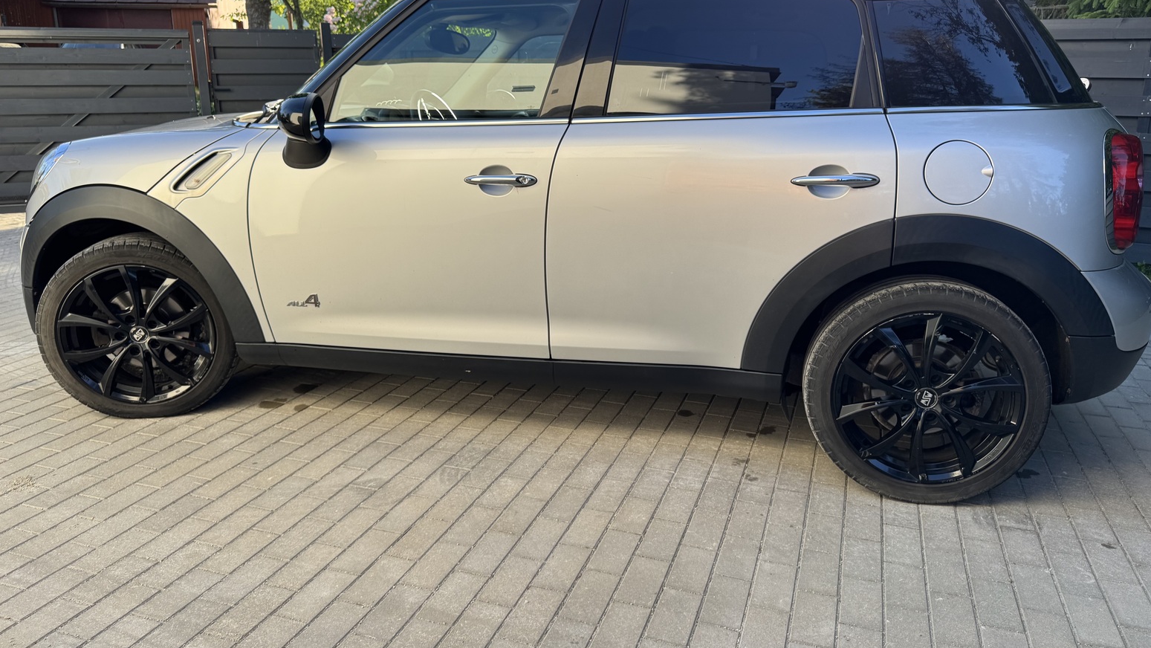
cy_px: 288
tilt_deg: -14.7
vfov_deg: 42.9
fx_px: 824
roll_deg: +0.2
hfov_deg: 69.8
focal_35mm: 27
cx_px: 583
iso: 80
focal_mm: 6.76
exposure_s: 1/588
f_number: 1.78
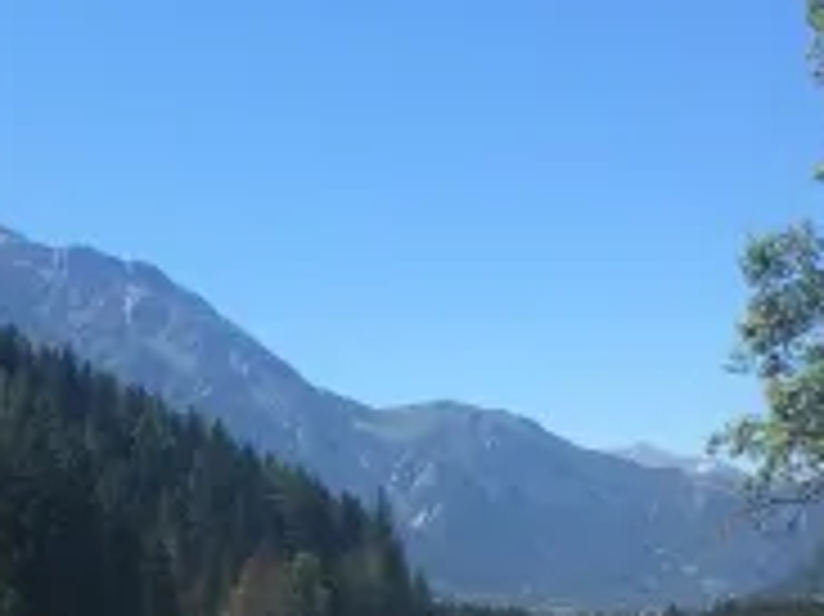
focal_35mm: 95
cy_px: 544
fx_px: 2260
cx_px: 158
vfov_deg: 15.4
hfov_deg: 20.4
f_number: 2.2
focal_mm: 4.15
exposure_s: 1/1709
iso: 32
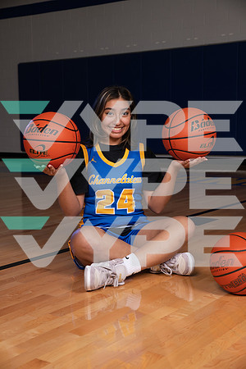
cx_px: 123
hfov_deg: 23.4
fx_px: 594
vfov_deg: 34.5
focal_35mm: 58
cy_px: 184
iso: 500
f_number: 7.1
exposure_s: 1/320
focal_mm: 58
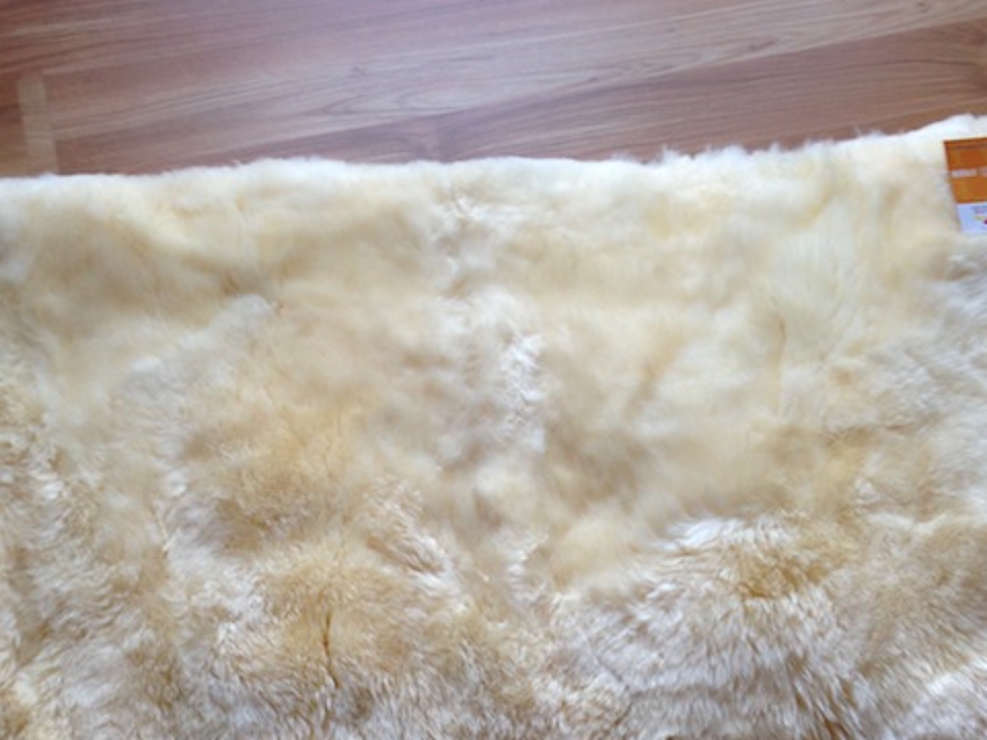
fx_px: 1568
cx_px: 467
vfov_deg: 26.5
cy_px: 450
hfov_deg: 34.9
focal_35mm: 55
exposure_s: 1/20
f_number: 2.4
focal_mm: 4.12
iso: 50
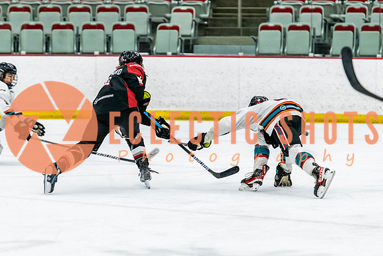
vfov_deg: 6.4
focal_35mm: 214
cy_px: 146
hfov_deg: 9.6
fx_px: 2275
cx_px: 145
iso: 2000
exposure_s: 1/640
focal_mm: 135
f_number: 2.8
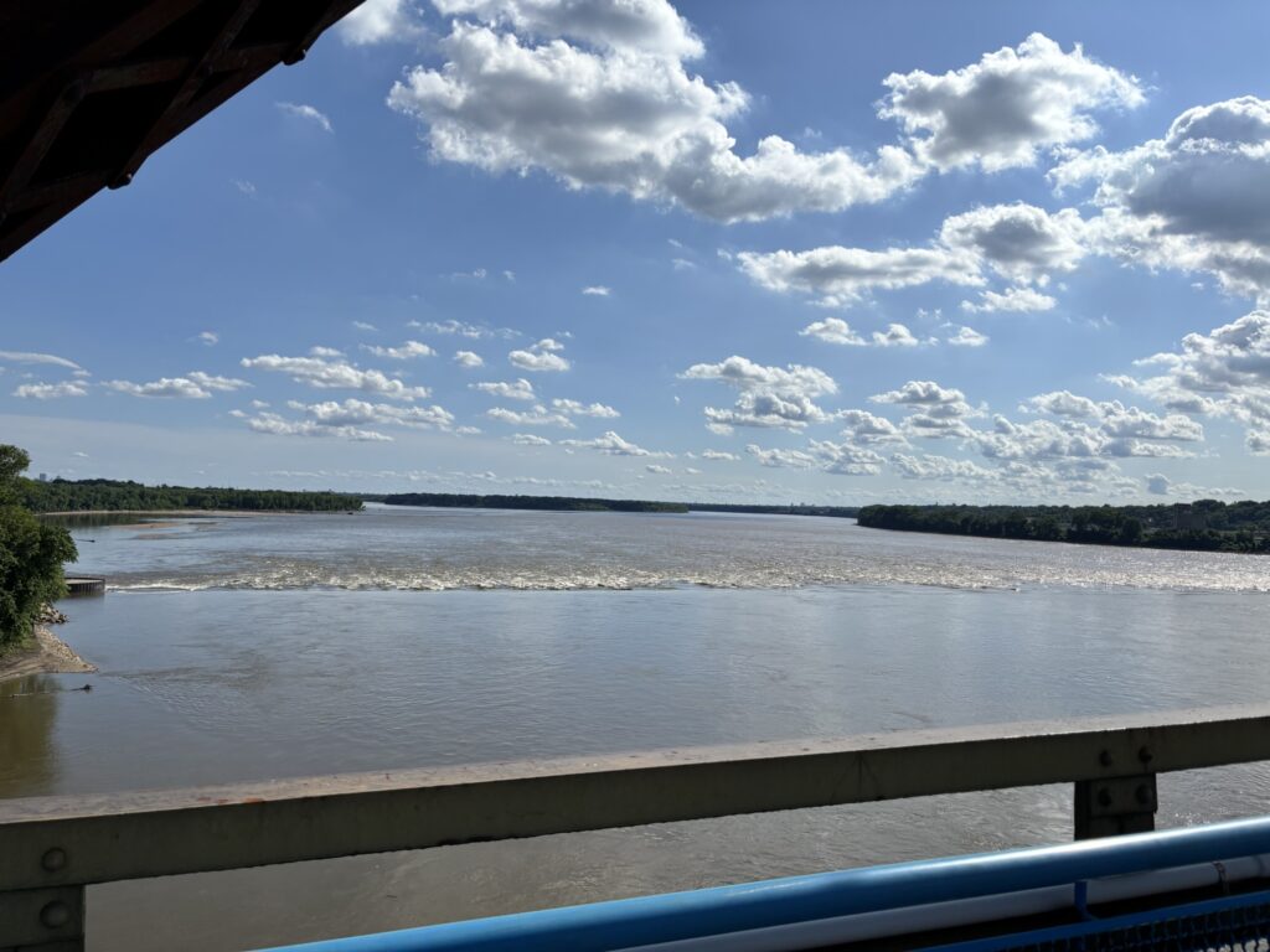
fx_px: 954
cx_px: 635
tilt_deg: +0.8
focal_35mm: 26
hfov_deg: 67.3
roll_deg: -1.6
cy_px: 476
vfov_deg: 53.1
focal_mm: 5.96
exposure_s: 1/9091
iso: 50
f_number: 1.6
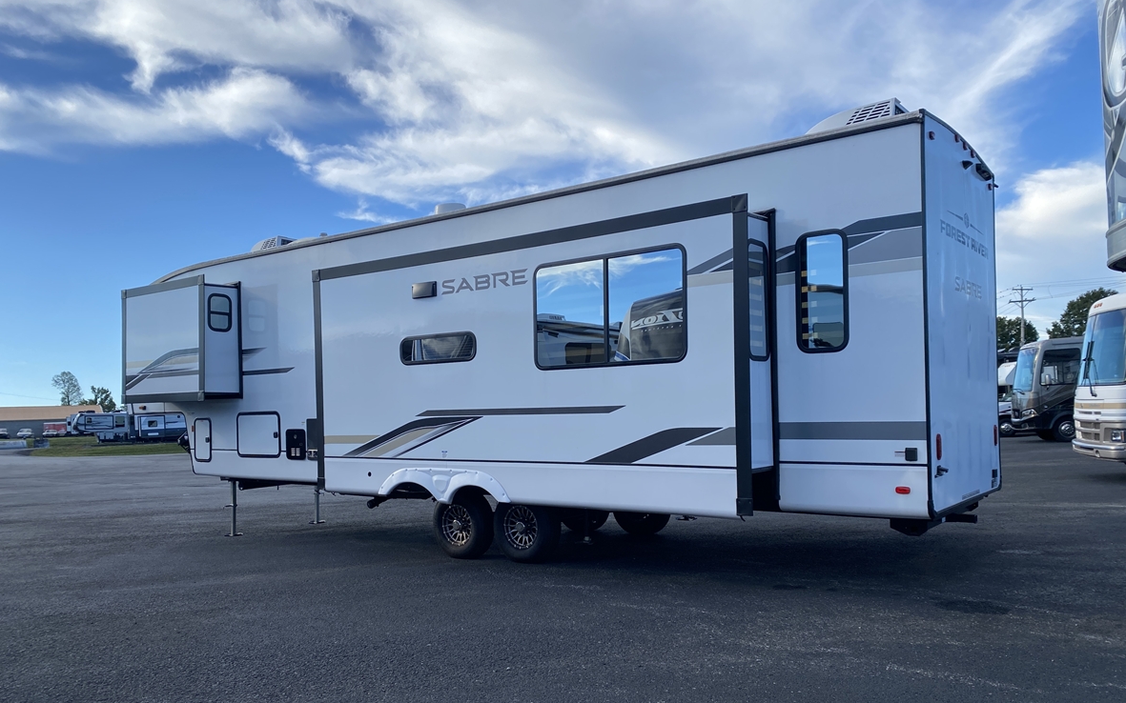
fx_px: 859
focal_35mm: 28
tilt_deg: +0.4
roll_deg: +2.5
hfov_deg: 66.5
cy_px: 418
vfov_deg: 44.3
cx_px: 566
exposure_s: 1/1565
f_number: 1.8
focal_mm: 4.25
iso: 32
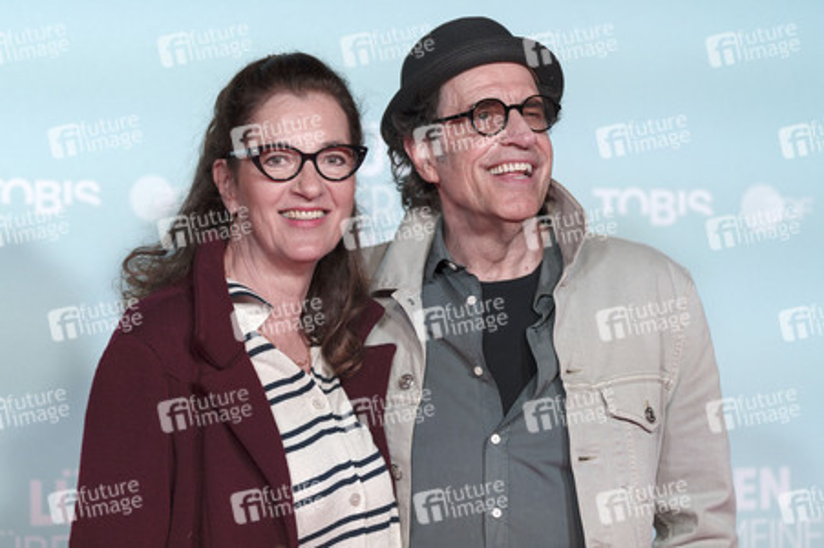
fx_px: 2770
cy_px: 249
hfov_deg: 16.9
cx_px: 375
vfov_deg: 11.3
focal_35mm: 121
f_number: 2.8
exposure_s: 1/250
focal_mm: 111
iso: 500
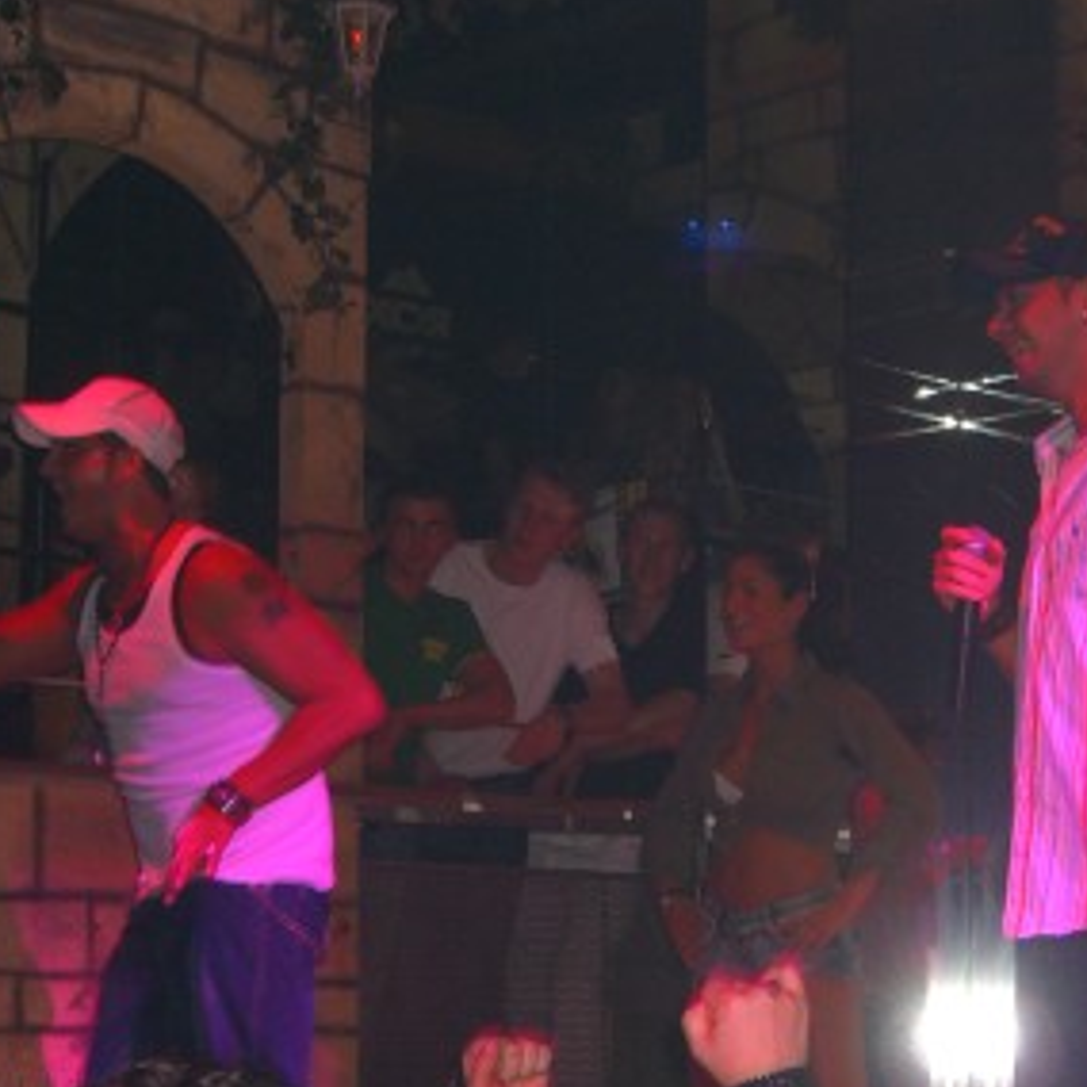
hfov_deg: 20.0
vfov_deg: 20.2
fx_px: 3055
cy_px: 586
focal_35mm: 86
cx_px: 850
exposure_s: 1/60
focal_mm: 9.5
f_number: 3.1
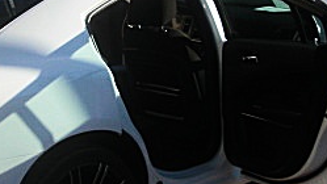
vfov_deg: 12.0
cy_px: 71
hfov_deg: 21.1
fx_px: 876
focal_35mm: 101
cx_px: 112
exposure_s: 1/1000
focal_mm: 6.3
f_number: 2.8
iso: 50
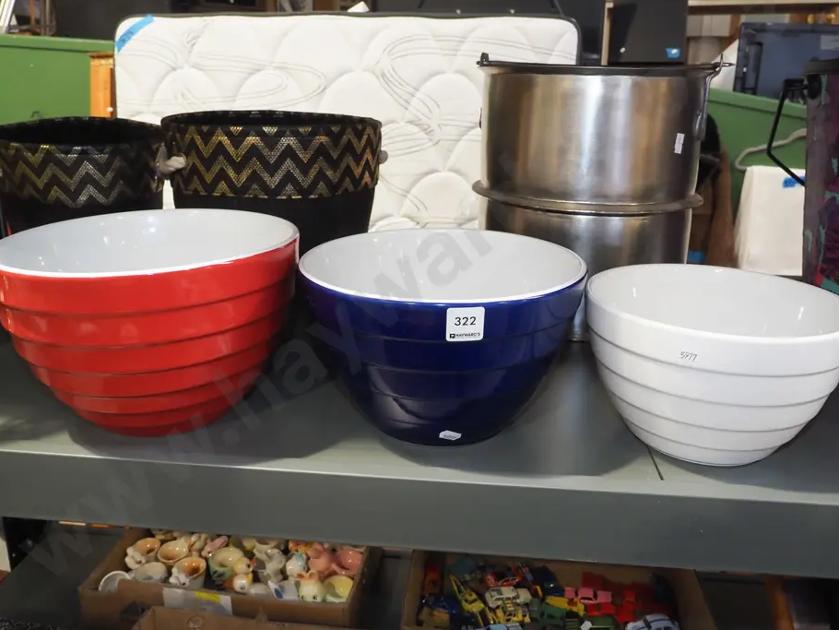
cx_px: 408
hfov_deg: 65.3
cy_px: 282
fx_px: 655
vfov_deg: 51.3
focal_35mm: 27
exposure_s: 1/60
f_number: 5.6
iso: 1000
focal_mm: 12
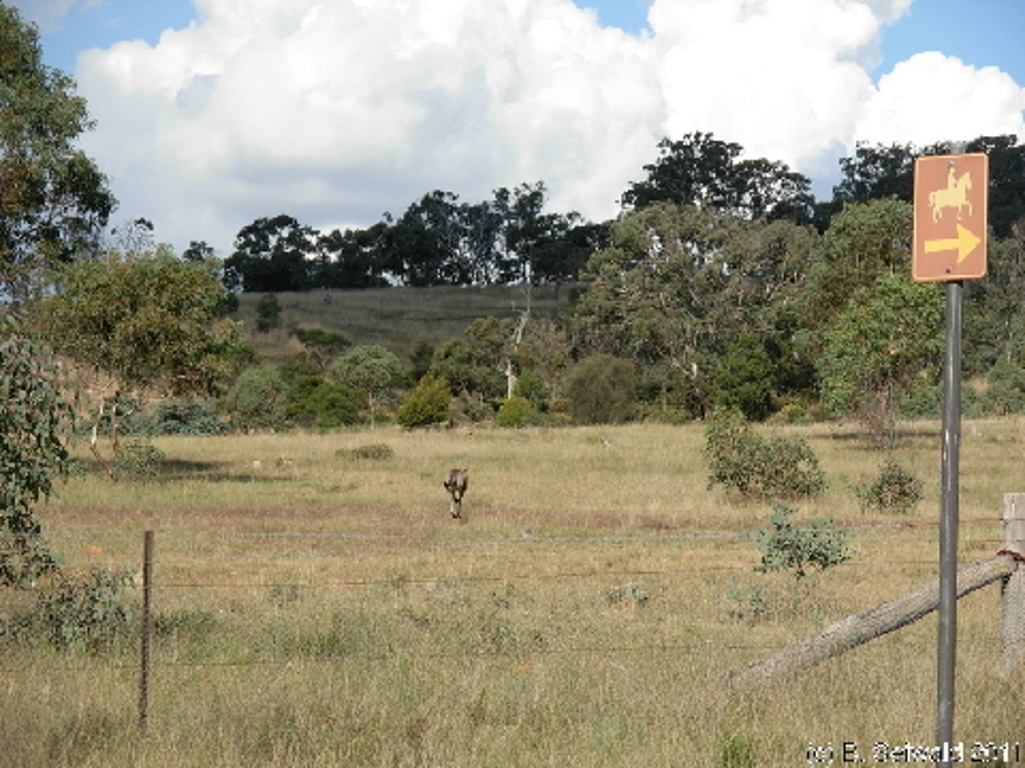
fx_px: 3909
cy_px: 384
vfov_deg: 11.2
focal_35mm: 132
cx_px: 512
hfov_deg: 14.9
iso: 79
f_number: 4.4
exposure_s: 1/664
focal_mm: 21.8
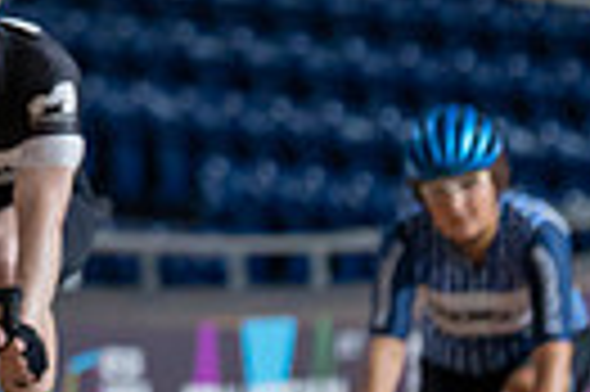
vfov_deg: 1.9
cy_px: -166
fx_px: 11753
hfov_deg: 2.9
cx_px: -594
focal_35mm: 718
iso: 3200
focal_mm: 146
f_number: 2.8
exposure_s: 1/800
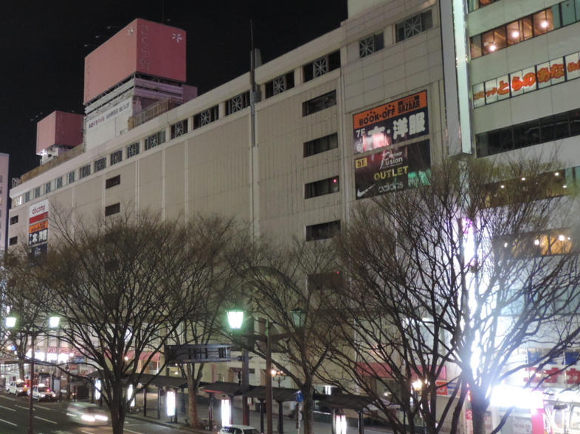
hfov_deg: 43.5
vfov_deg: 33.6
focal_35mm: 43
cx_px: 219
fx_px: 720
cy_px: 219
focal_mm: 5.8
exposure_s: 1/5
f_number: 3.2
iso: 800
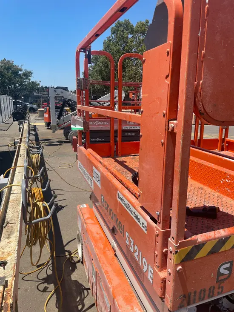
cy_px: 156
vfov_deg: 67.3
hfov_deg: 53.1
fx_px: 234
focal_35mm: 26
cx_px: 117
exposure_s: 1/3731
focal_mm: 4.2
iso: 32
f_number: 1.6
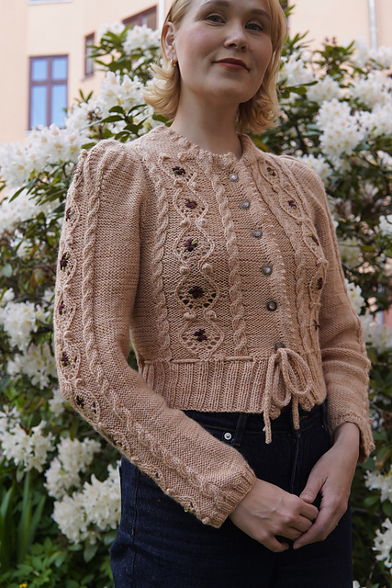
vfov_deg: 43.6
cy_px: 294
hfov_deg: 29.9
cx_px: 196
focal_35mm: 45
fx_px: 735
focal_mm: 30
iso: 100
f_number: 4
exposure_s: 1/160
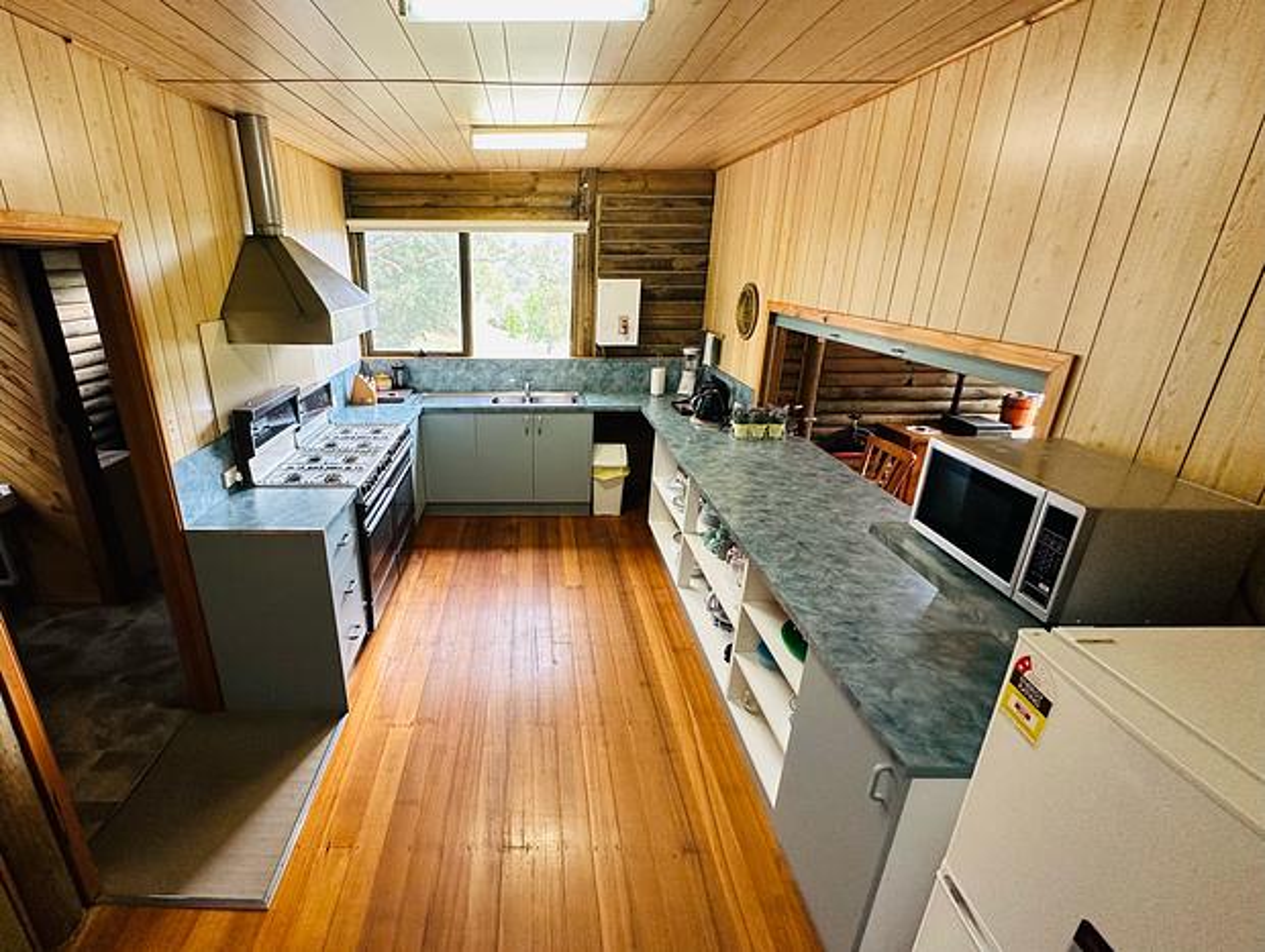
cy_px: 476
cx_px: 632
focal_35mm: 14
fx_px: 512
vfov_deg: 85.8
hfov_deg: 102.0
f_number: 2.2
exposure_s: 1/100
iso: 200
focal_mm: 2.22
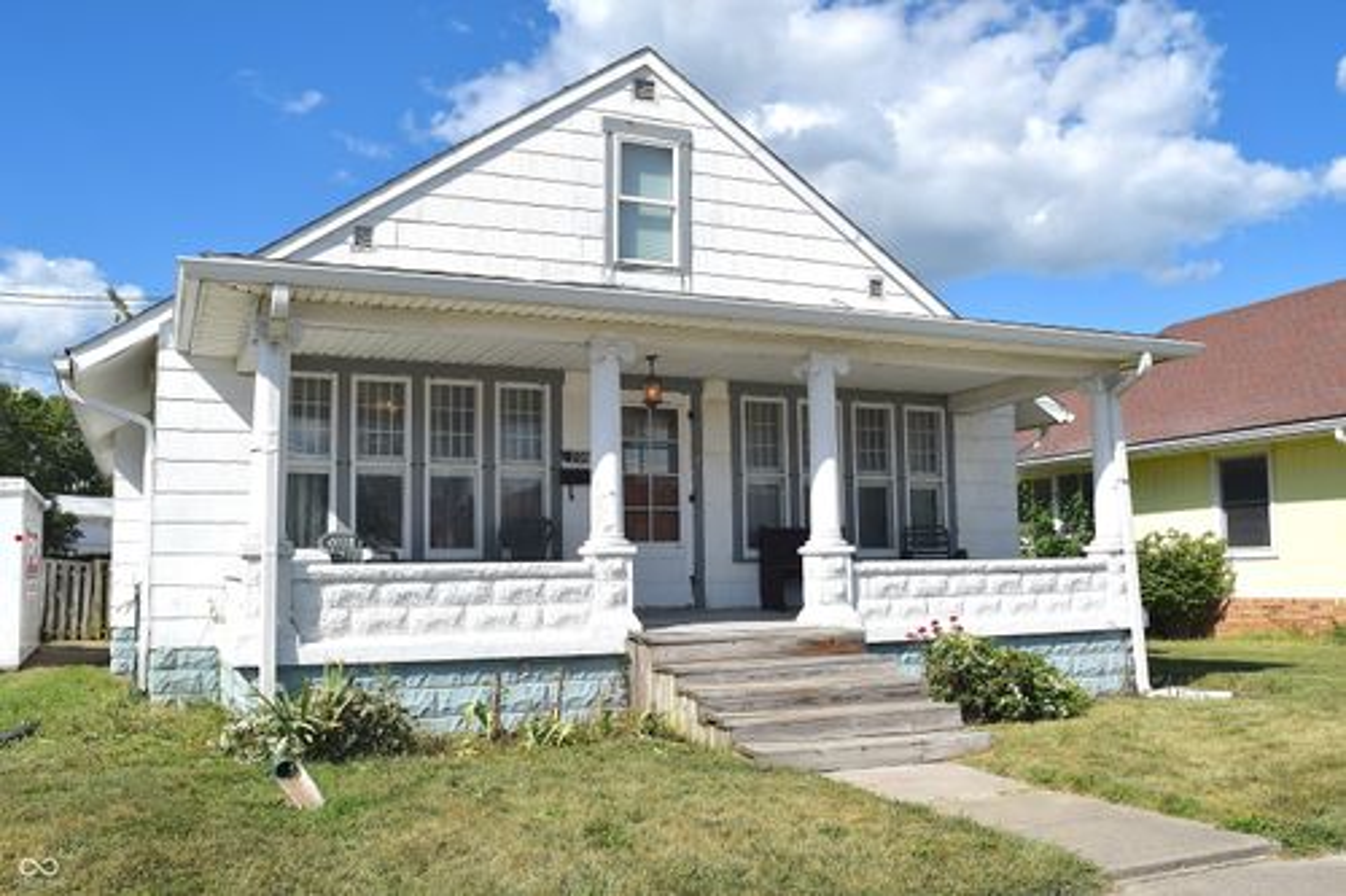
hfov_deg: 57.2
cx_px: 673
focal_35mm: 33
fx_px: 1233
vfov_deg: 39.9
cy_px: 448
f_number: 11
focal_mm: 22
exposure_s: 1/500
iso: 200
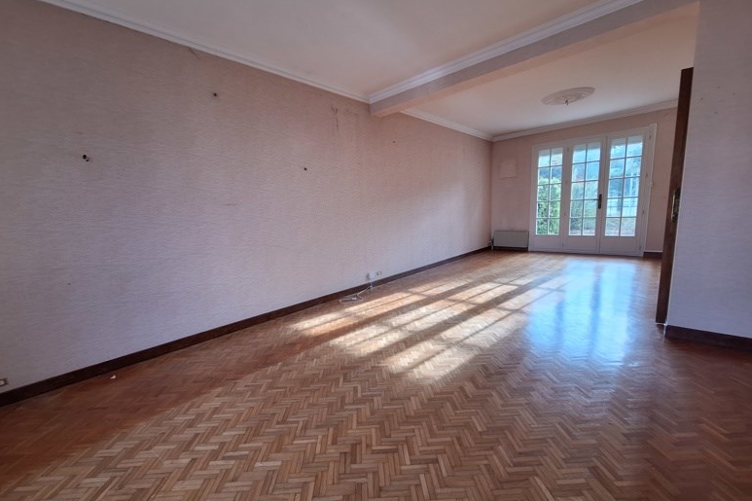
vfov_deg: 81.2
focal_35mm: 14
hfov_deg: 104.2
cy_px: 259
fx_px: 292
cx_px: 368
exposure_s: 1/100
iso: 64
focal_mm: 1.74
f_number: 2.2
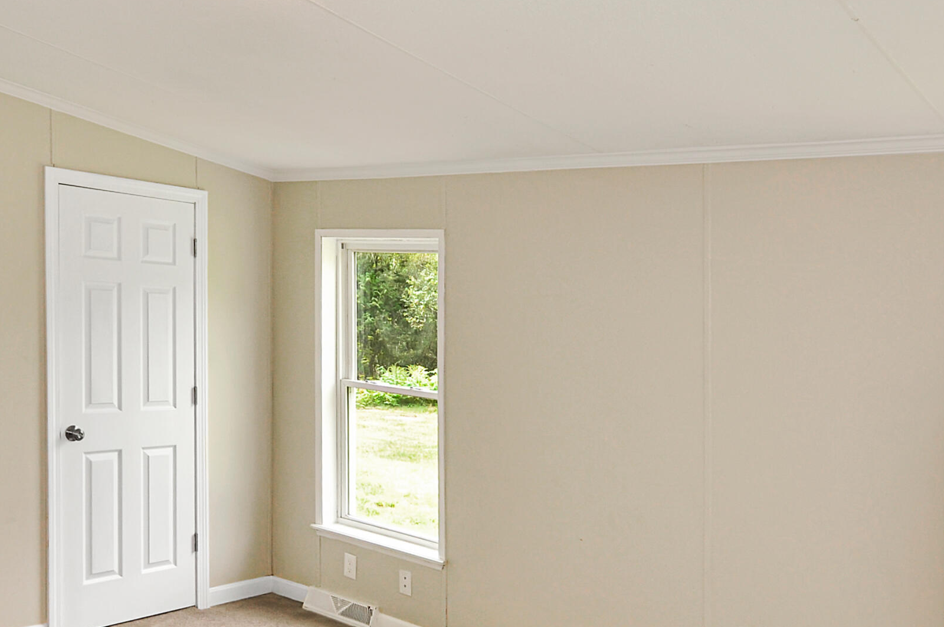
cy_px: 476
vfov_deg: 41.0
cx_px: 384
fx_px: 810
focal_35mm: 31
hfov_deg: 60.0
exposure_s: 1/125
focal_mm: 11
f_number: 5.6
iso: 320
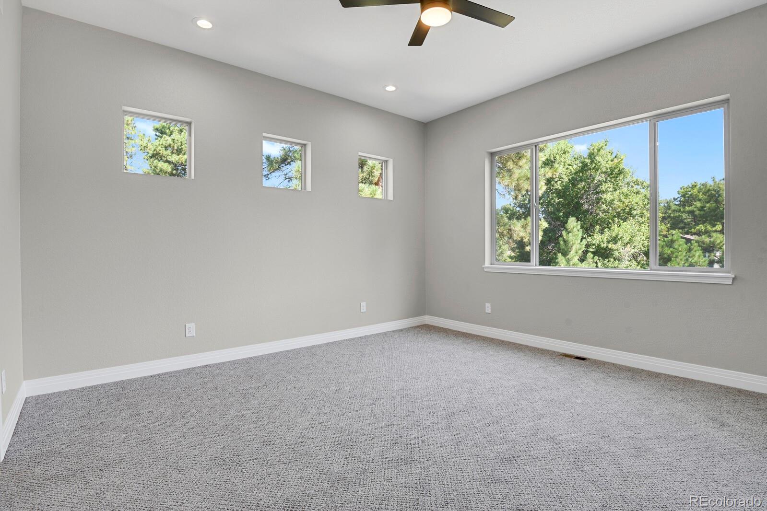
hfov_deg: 93.3
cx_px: 384
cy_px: 256
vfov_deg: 70.4
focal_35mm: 17
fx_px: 362
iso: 3200
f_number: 8
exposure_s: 1/20
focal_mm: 17
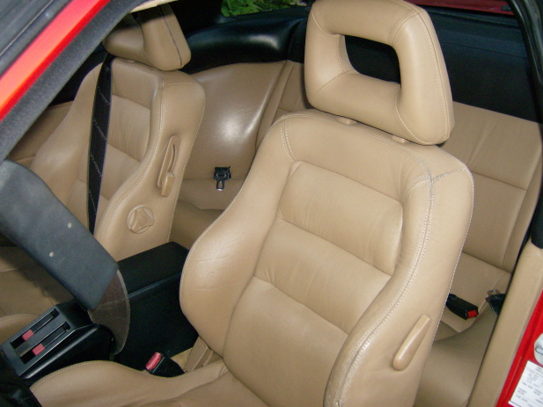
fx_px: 581
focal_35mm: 37
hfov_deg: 50.1
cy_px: 197
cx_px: 273
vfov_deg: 38.7
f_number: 2.8
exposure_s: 1/60
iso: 200
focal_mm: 6
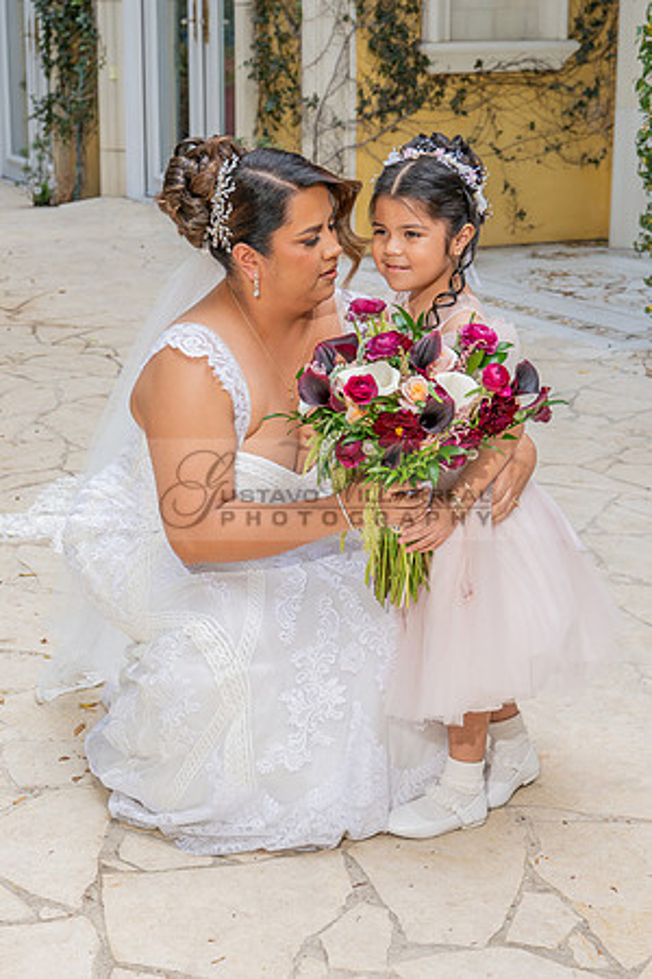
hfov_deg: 20.1
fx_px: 1834
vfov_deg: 29.9
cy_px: 490
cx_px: 257
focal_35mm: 68
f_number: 5
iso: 200
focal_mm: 45
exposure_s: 1/200
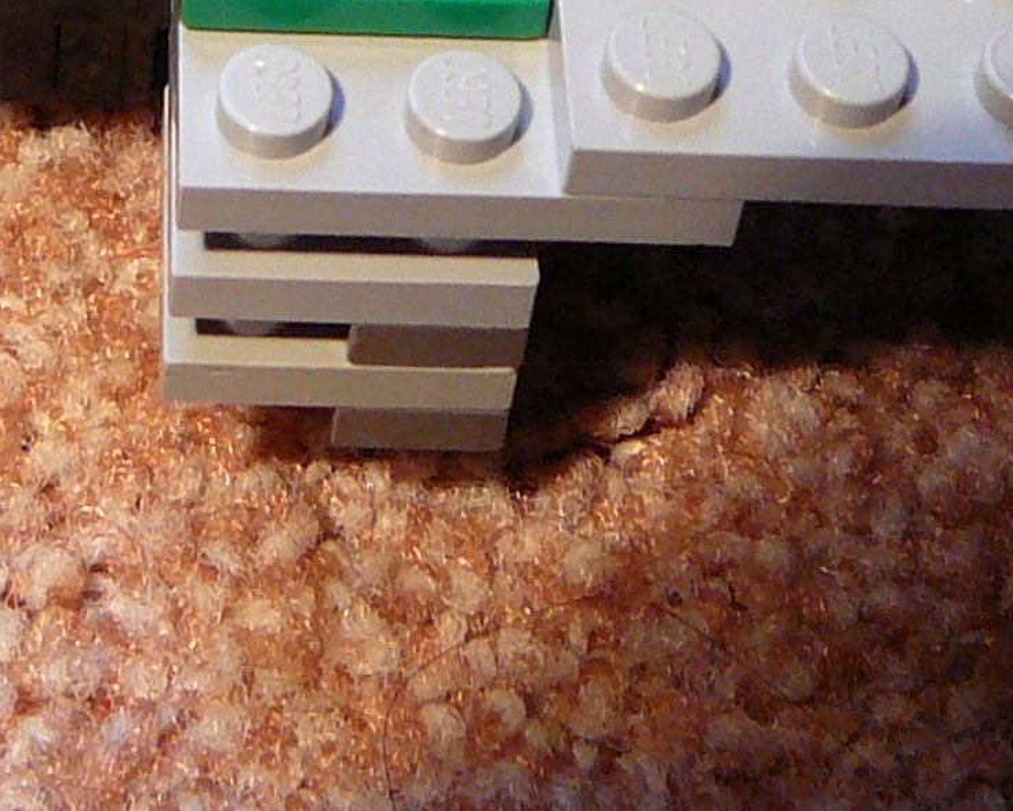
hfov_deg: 16.1
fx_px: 3568
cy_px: -484
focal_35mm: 119
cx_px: 219
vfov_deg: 12.2
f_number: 2.8
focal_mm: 5.2
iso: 200
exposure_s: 1/20
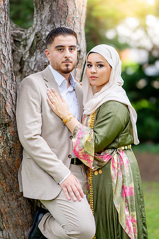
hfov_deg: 15.9
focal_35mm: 86
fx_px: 569
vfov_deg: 23.6
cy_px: 120
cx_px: 80
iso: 100
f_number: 1.4
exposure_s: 1/800
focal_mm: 85
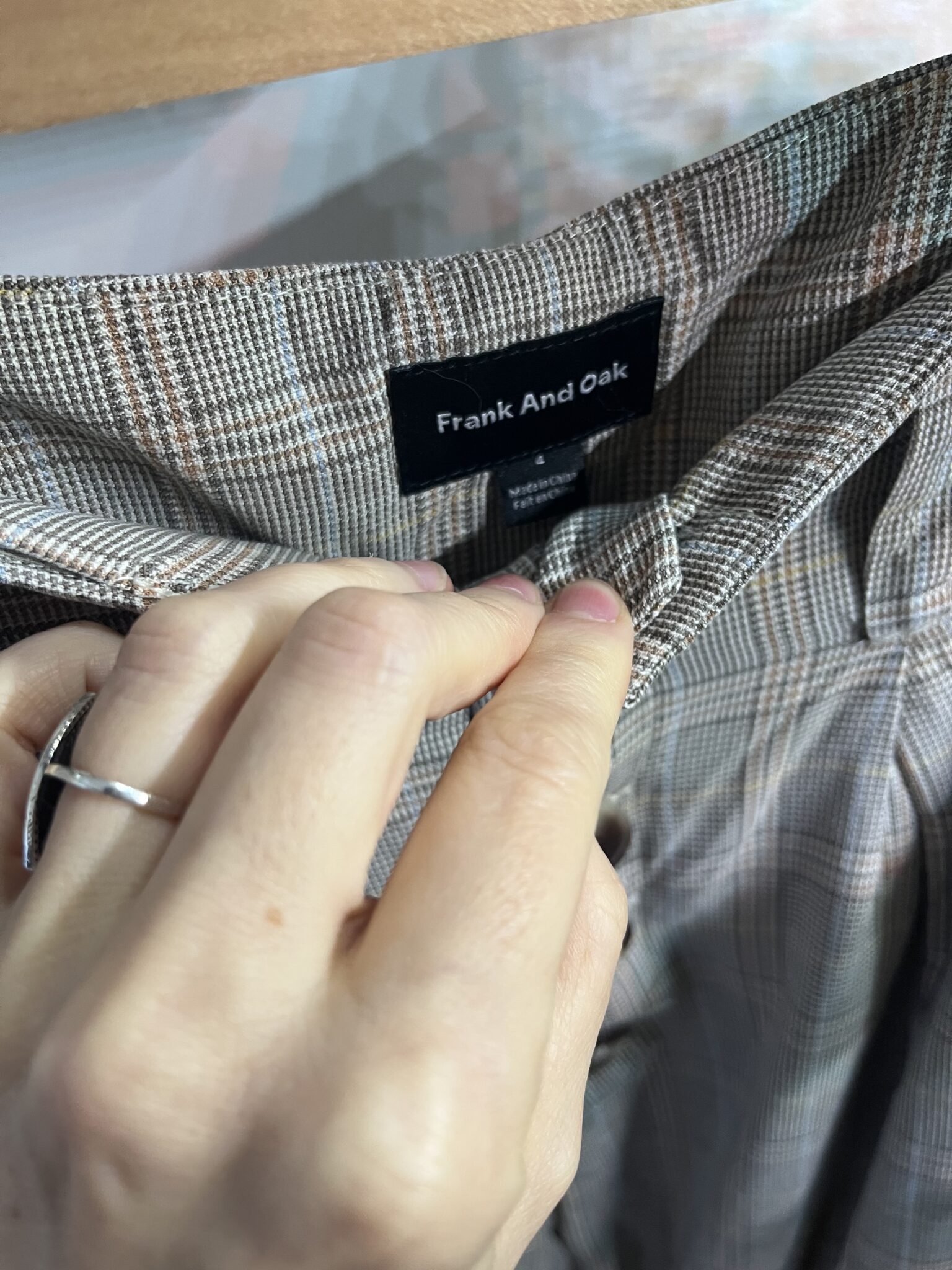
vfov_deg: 67.3
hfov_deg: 53.1
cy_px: 635
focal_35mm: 26
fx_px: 953
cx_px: 476
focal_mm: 5.1
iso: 200
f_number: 1.6
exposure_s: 1/60
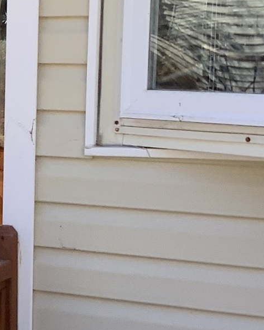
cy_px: 164
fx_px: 1142
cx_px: -131
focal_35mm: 117
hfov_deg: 12.5
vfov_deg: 16.4
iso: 25
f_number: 2.4
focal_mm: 3.3
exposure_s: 1/226
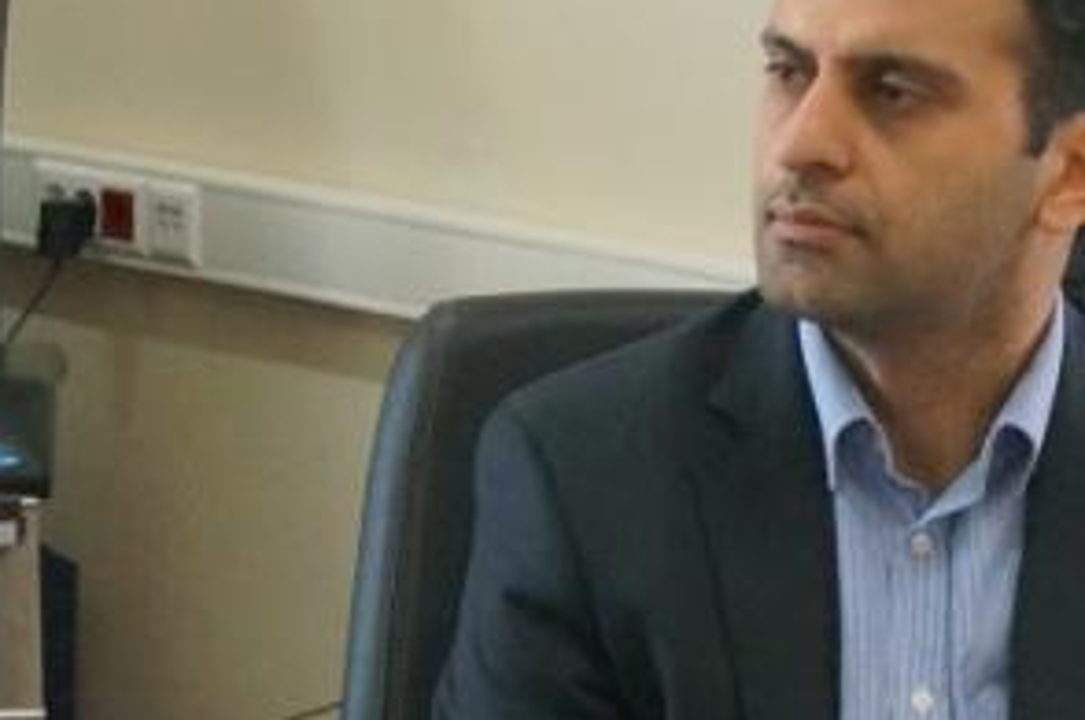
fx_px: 5657
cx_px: 616
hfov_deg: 11.0
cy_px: 240
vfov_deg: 7.3
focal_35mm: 188
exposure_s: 1/100
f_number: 5.6
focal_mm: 36
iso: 3200
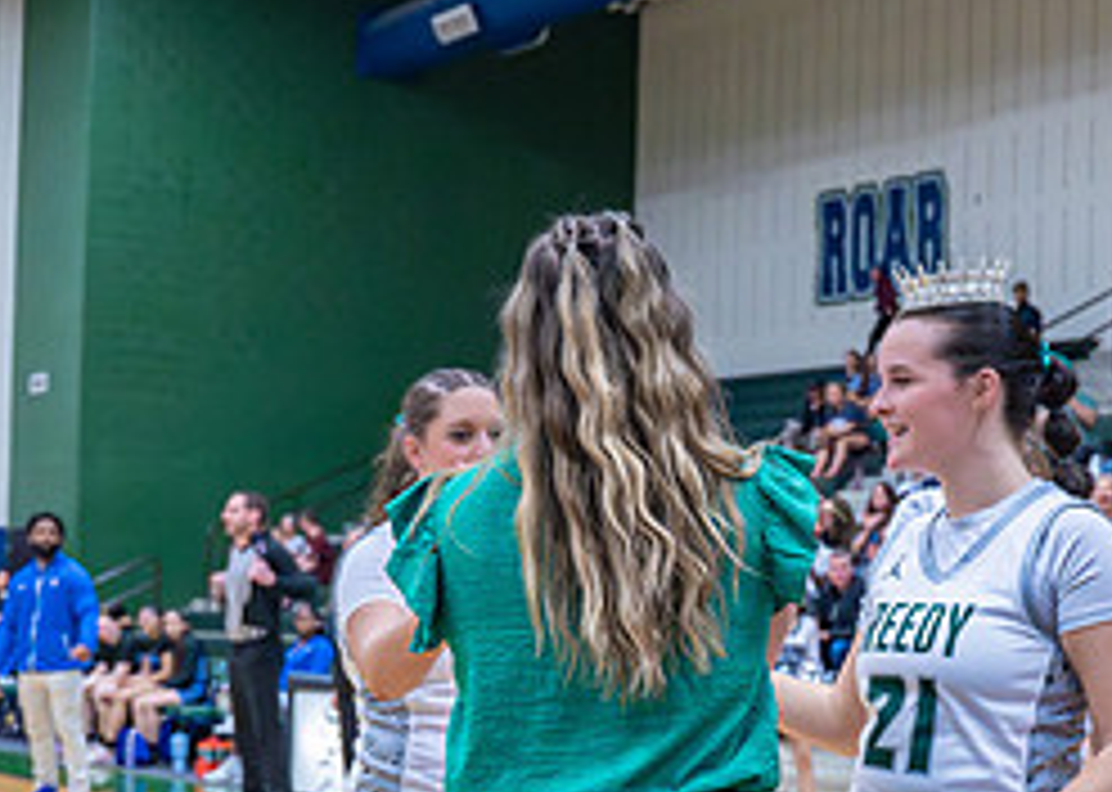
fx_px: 2114
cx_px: 825
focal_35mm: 67
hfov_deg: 29.0
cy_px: 639
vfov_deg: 21.0
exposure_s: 1/1000
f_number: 2.8
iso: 4000
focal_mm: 24
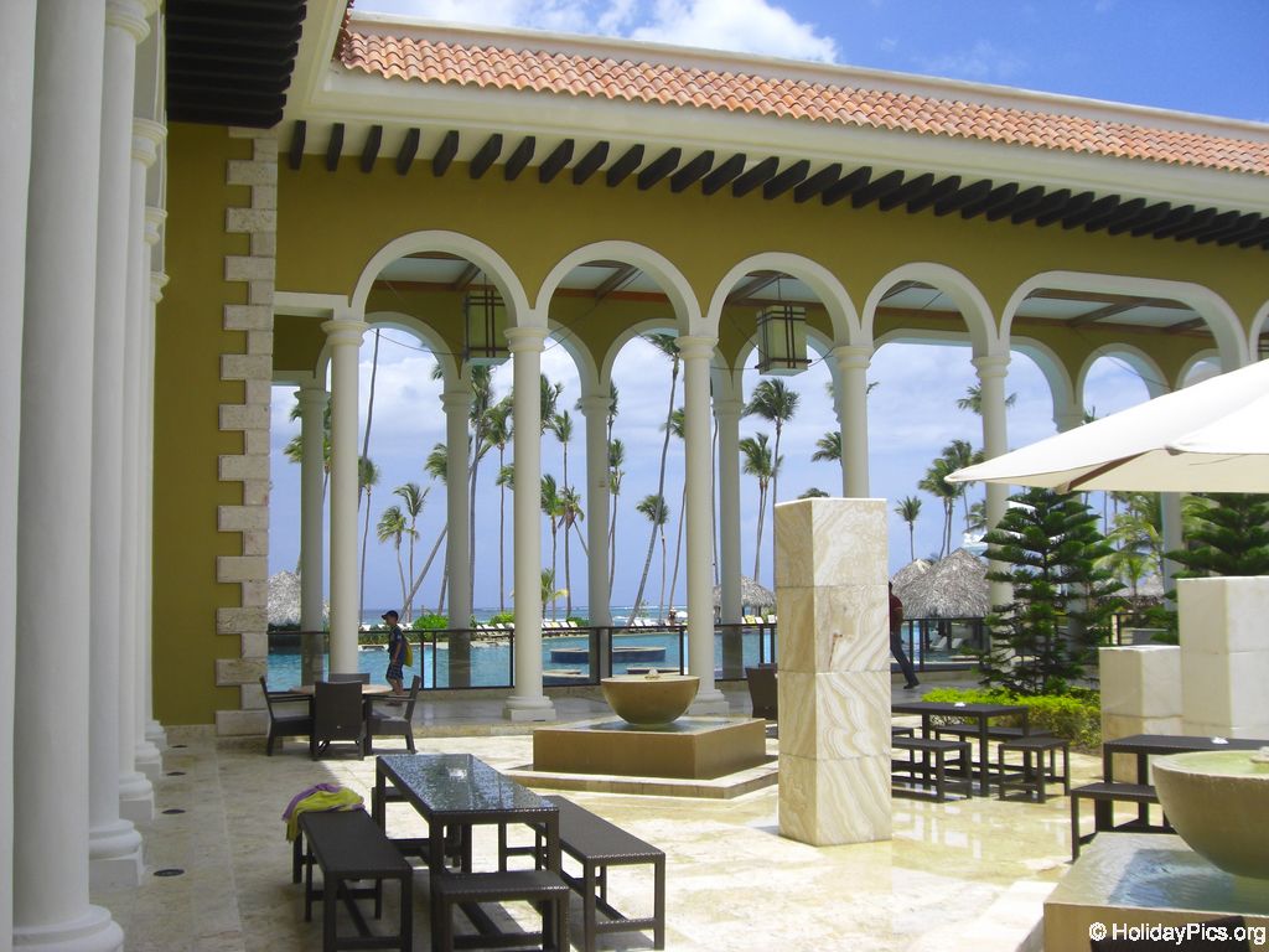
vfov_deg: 37.7
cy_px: 476
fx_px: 1393
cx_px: 634
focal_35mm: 38
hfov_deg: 49.0
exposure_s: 1/200
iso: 64
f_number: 8
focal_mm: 6.2
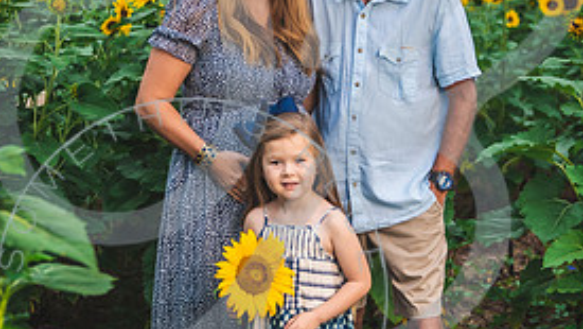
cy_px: 134
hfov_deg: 29.3
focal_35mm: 72
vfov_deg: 16.8
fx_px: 1114
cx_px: 286
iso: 200
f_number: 2.8
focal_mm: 42
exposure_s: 1/250
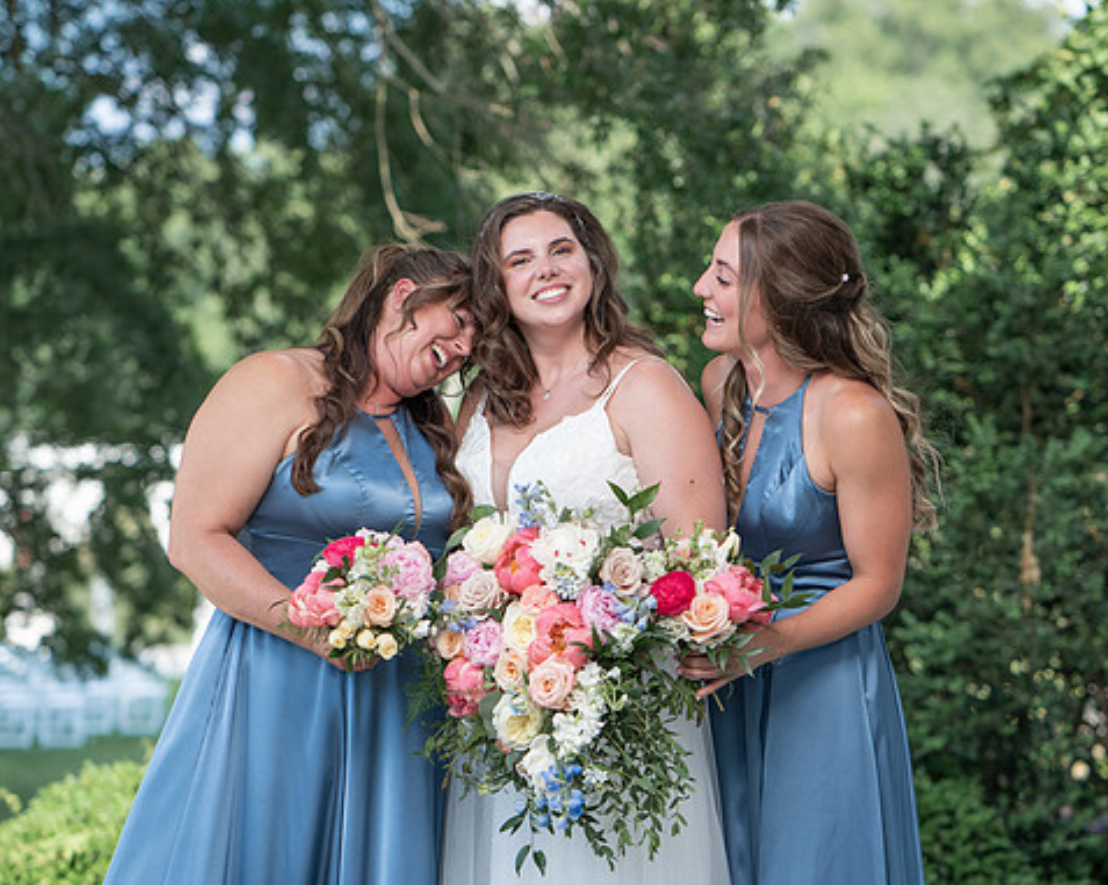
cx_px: 556
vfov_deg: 15.1
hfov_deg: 18.8
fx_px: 3343
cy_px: 427
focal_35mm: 102
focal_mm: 85
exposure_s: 1/500
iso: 64
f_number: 2.8
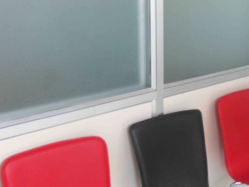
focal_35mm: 134
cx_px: 230
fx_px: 964
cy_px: 51
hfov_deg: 14.5
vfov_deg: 11.0
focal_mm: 10.3
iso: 80
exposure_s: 1/320
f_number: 4.9
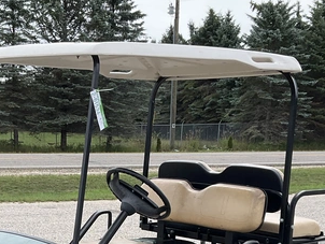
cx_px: 99
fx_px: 677
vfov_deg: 19.6
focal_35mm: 72
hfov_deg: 26.8
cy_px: 269
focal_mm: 3
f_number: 1.8
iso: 25
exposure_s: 1/869
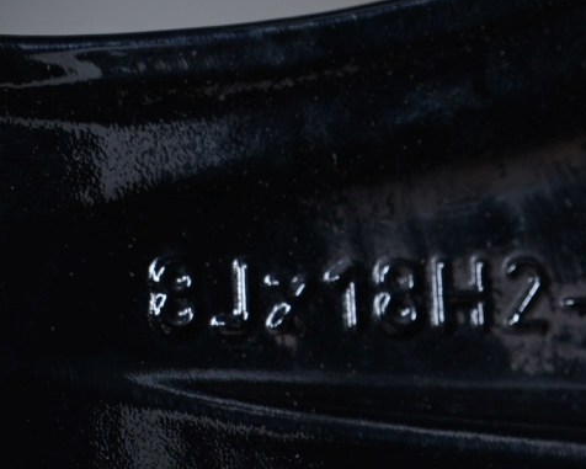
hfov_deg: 10.0
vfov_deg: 7.9
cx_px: 404
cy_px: 566
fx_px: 3348
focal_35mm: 193
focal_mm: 51
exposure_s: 1/100
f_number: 7.1
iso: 250
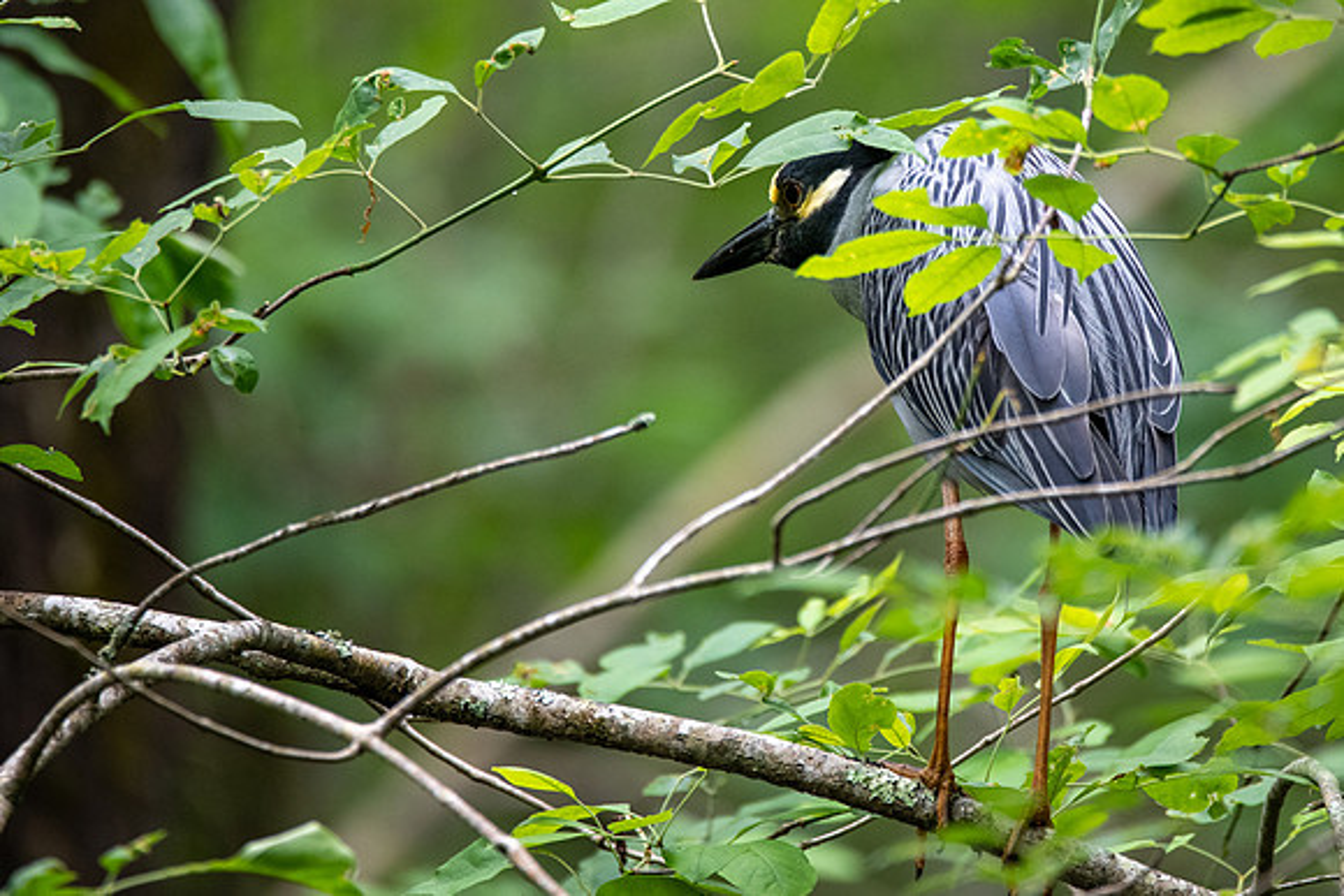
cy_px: 299
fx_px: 31310
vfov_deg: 1.6
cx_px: 822
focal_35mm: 839
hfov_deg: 2.5
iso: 1250
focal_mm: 600
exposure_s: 1/200
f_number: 6.3
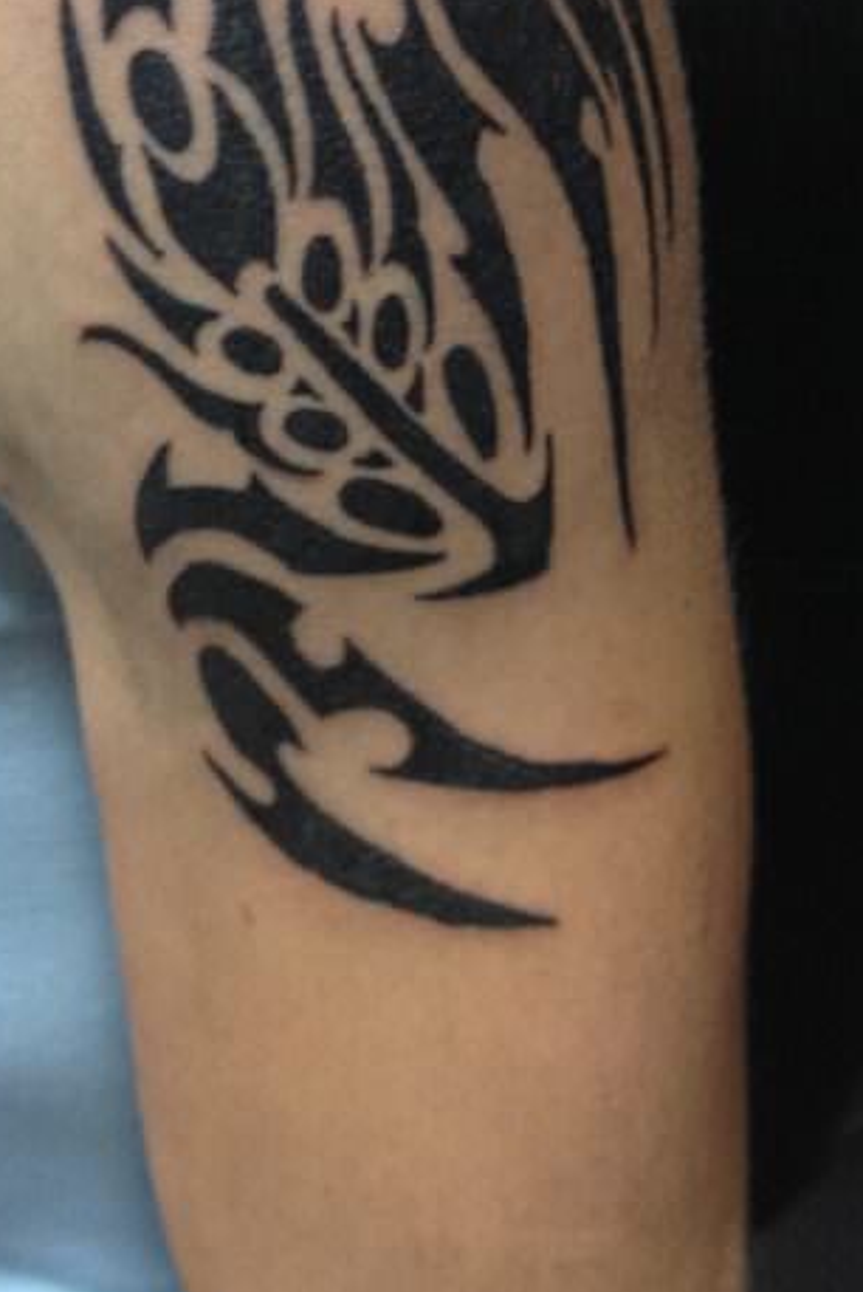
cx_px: 234
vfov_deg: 32.6
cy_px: 434
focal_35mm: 61
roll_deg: -2.2
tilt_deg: -30.9
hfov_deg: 22.1
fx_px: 2190
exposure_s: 1/20
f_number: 2.4
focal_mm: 4.28
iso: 200
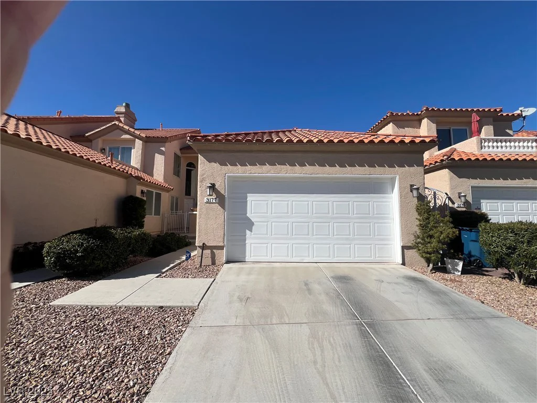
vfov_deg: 89.9
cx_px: 268
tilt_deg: +3.4
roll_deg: -0.2
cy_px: 202
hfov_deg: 106.2
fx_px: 202
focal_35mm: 13
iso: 32
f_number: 1.8
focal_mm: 1.57
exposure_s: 1/3650
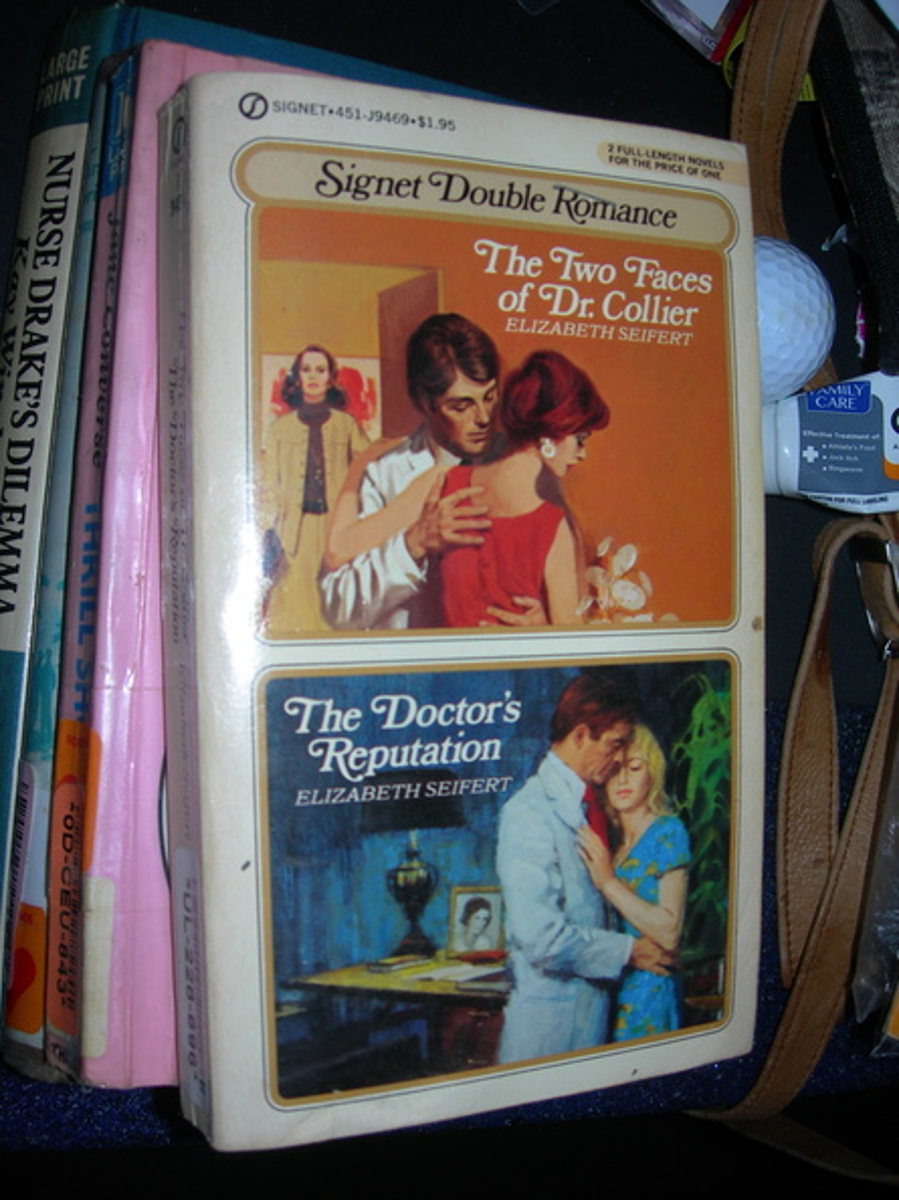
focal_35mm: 38
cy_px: 600
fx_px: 1317
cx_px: 450
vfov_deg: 49.0
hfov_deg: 37.7
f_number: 2.8
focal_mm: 7.8
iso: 50
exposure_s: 1/60.1
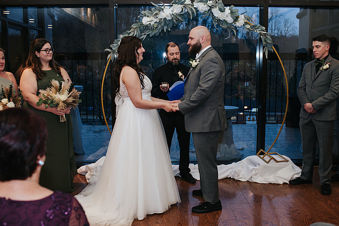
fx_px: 352
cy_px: 113
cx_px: 178
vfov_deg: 35.5
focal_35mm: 37
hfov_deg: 51.4
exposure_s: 1/200
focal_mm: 35
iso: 800
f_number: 3.2
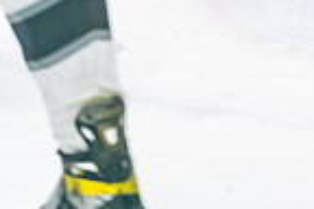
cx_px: 626
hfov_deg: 3.3
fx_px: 5399
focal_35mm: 619
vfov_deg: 2.2
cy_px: -197
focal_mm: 154
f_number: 2.8
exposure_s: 1/1250
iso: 3200
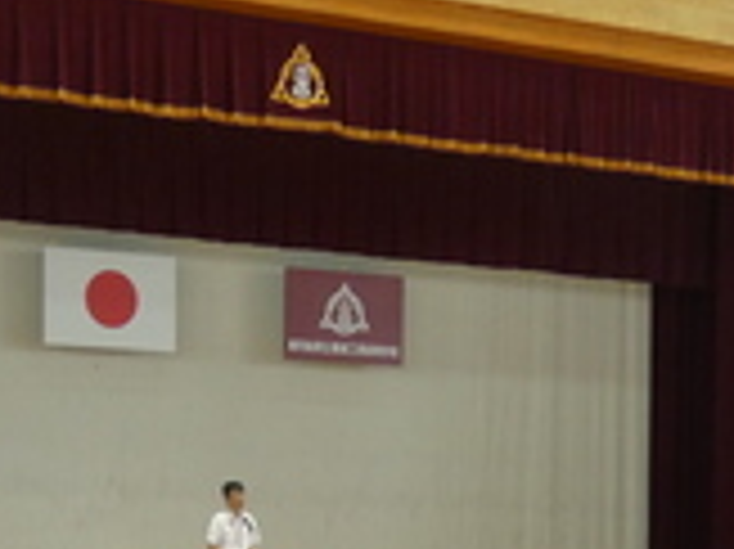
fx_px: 2246
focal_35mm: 106
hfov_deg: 18.5
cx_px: 302
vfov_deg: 13.5
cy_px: 706
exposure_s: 1/80
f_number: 3.5
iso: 250
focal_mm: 6.5
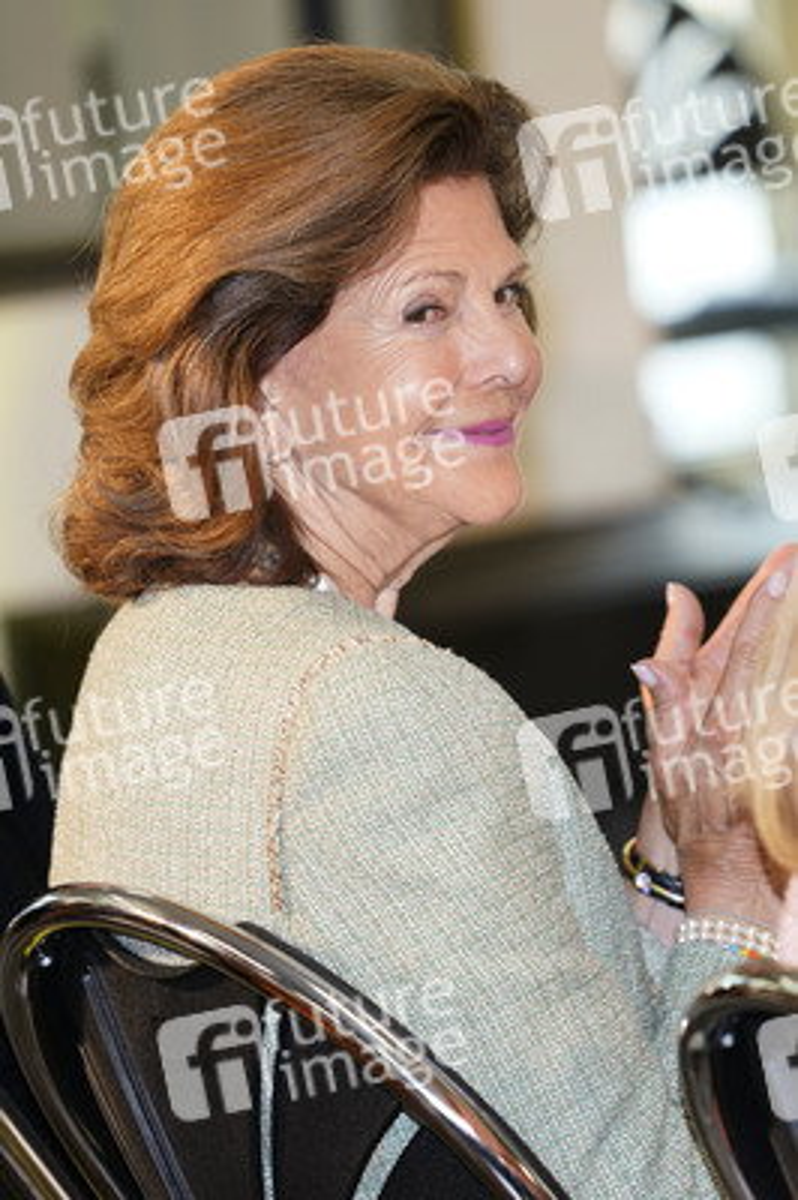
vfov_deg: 10.3
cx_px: 399
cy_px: 600
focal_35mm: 200
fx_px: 6661
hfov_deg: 6.9
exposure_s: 1/250
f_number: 4
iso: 800
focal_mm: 200
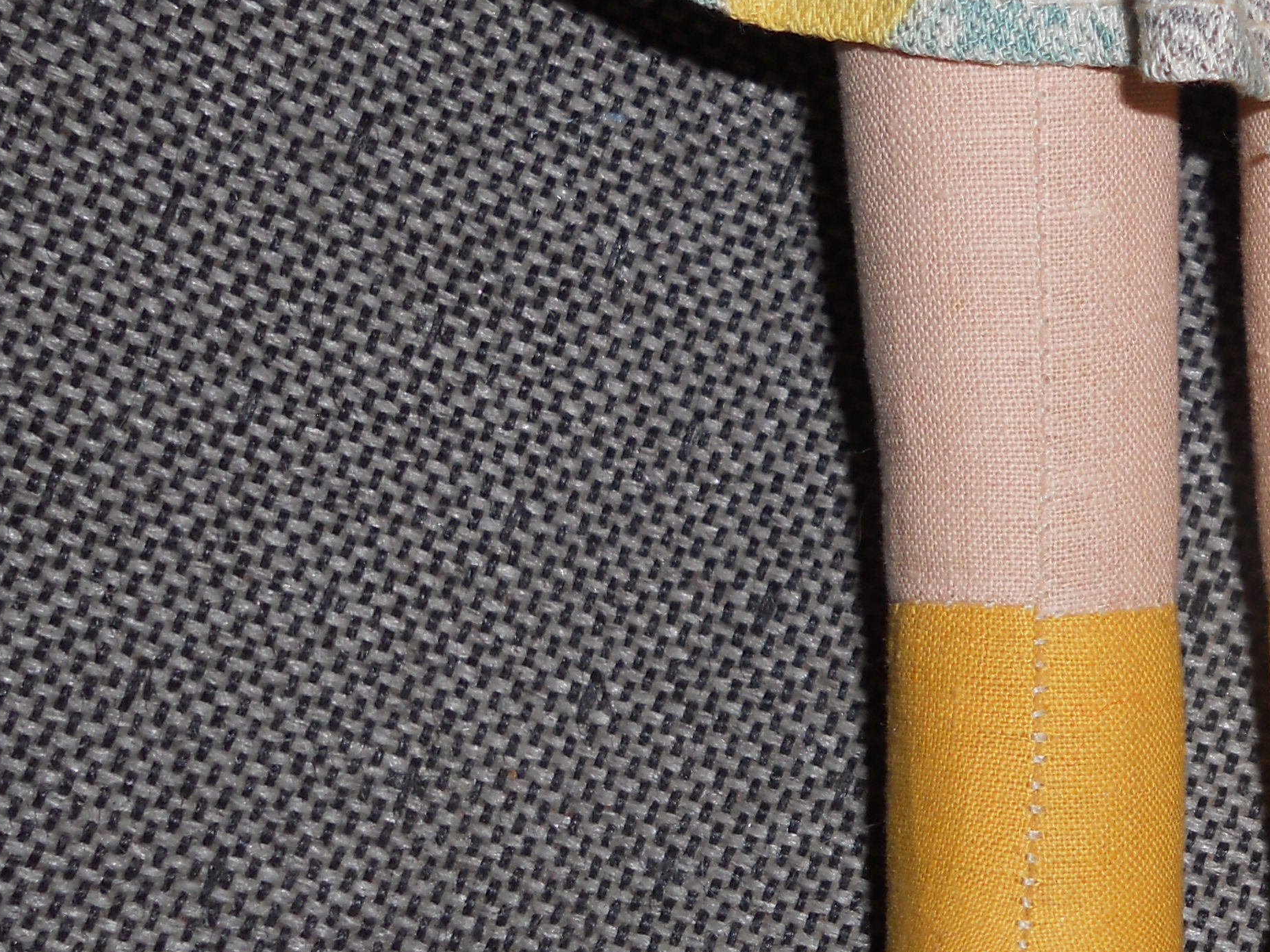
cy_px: 483
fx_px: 2531
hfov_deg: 27.1
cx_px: 1162
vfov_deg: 21.3
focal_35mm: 69
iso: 80
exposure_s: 1/25
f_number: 8.8
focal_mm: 5.8
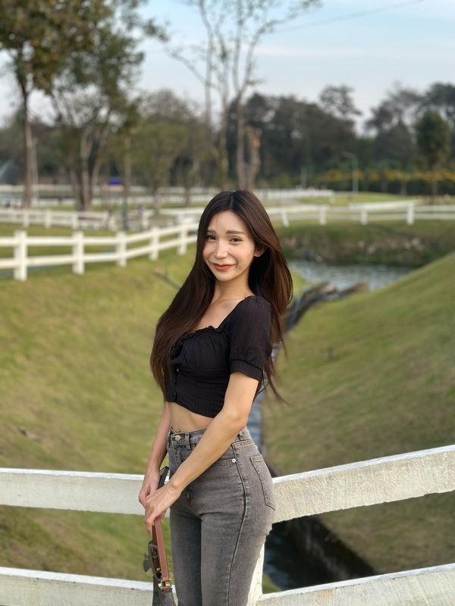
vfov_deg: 39.7
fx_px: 841
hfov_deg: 30.3
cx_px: 228
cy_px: 303
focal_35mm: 48
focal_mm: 6.86
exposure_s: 1/350
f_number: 1.78
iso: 80
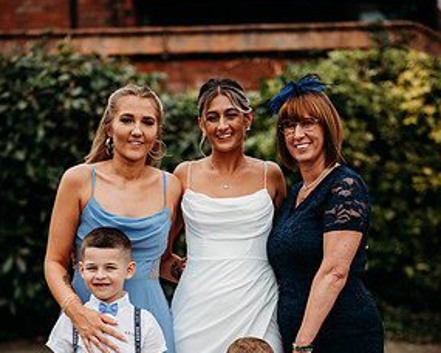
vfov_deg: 12.2
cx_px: 228
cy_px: 305
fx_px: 1645
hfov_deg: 15.3
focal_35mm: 126
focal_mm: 85
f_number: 2.2
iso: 100
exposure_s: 1/1600
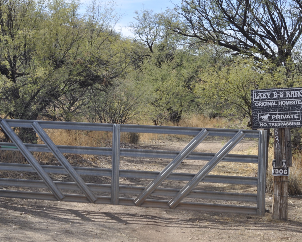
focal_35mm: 68
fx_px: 608
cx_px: 144
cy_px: 121
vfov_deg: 22.5
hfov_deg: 27.9
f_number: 8
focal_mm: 40
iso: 200
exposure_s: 1/250
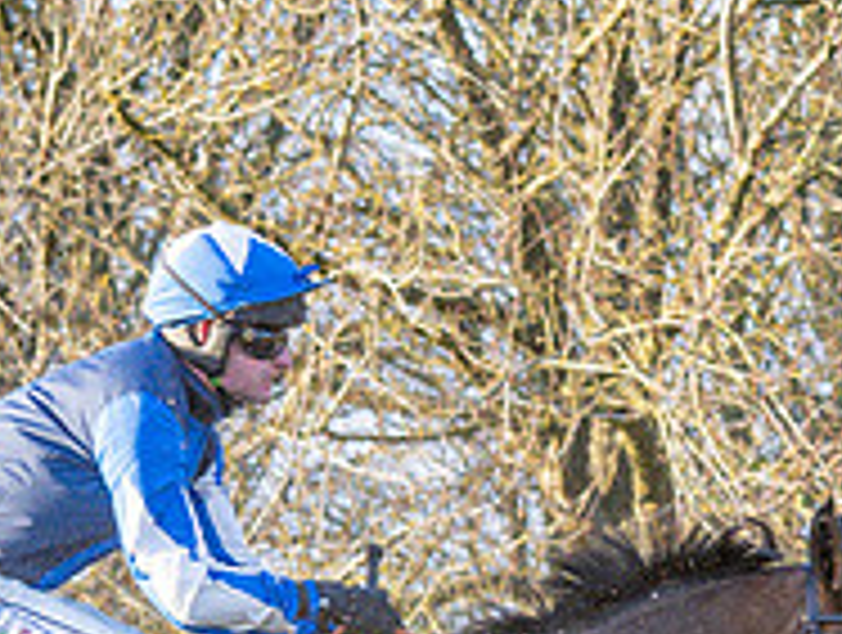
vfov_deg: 6.0
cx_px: 712
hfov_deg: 8.0
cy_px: 1034
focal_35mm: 245
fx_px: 5971
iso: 800
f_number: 2.8
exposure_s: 1/2000
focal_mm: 46
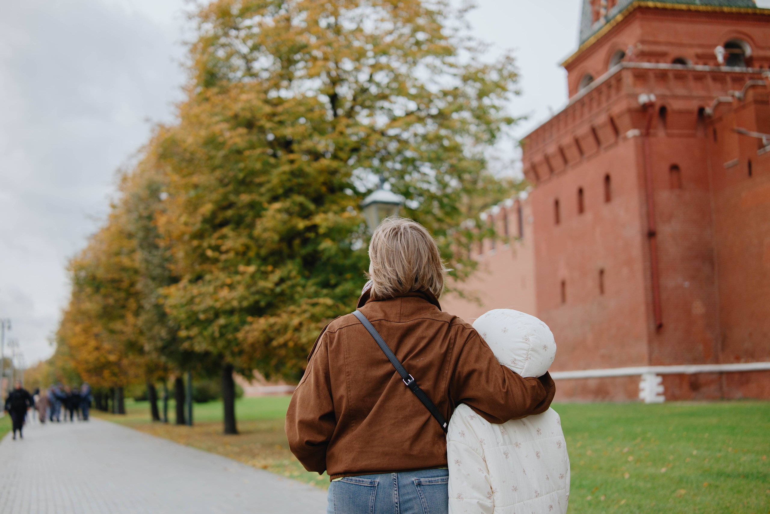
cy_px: 257
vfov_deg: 33.0
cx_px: 385
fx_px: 866
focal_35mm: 40
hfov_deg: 47.9
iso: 100
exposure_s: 1/800
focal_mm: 27
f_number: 1.4
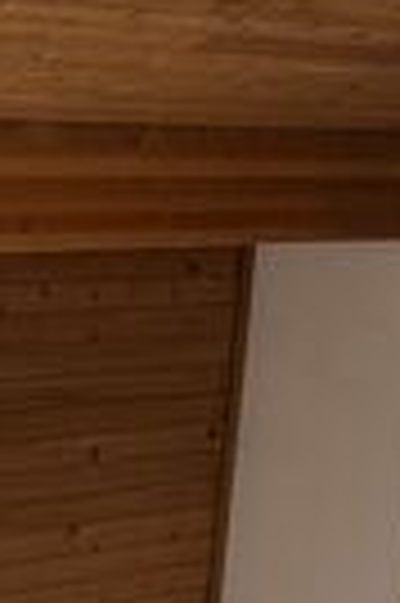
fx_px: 2072
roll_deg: +0.4
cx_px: -396
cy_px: 979
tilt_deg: -19.1
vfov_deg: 15.0
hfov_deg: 10.2
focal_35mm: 124
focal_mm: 6.76
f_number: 1.78
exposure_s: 1/120
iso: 125
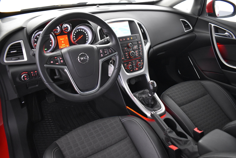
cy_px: 79
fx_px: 177
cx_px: 118
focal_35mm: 27
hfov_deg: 67.4
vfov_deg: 47.9
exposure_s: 1/15
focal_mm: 18
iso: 3200
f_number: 3.5
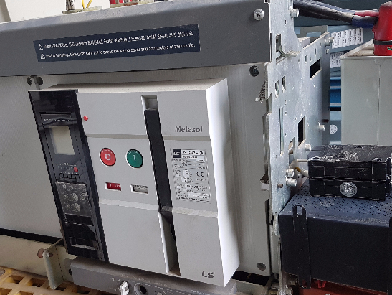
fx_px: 431
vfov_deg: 37.7
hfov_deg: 48.7
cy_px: 160
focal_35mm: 38
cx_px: 159
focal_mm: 4.2
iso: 40
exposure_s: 1/123
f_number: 1.7
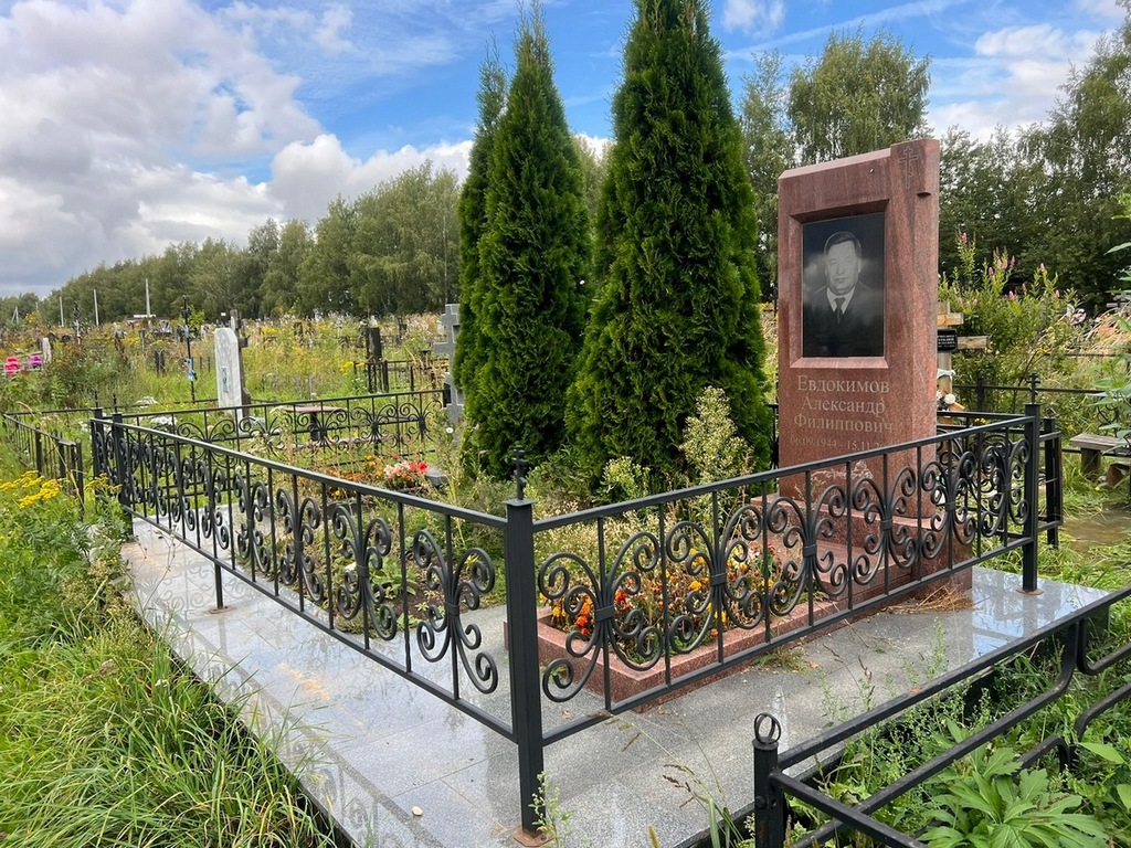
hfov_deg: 67.3
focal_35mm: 26
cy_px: 424
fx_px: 849
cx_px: 566
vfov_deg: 53.1
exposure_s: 1/728
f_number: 1.5
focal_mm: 5.7
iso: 50
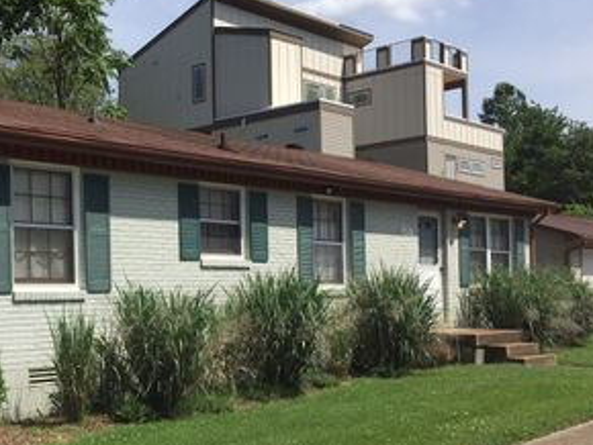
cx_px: 182
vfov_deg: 29.0
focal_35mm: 50
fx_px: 857
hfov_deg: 37.6
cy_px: 287
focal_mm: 4.15
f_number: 2.2
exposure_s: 1/3049
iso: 32
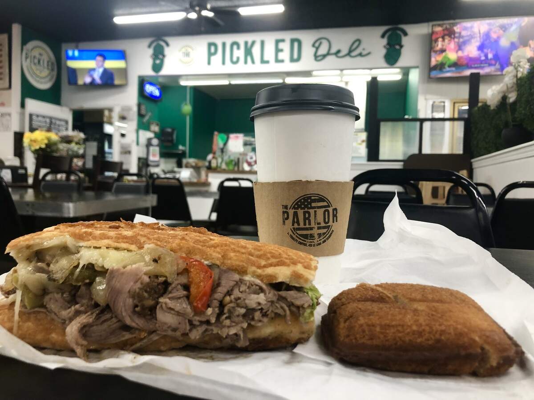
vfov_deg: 49.7
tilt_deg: +0.6
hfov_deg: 63.4
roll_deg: -2.4
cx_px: 267
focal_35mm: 28
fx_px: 432
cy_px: 200
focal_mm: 3.99
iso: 40
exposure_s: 1/20
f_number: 1.8
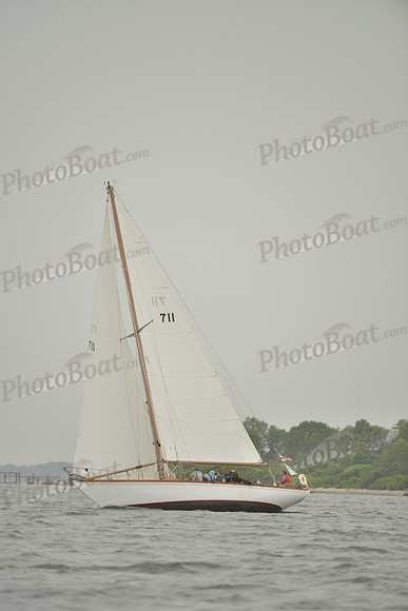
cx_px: 204
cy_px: 306
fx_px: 6456
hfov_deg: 3.6
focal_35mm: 380
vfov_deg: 5.4
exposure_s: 1/800
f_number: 4
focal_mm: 380
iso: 400
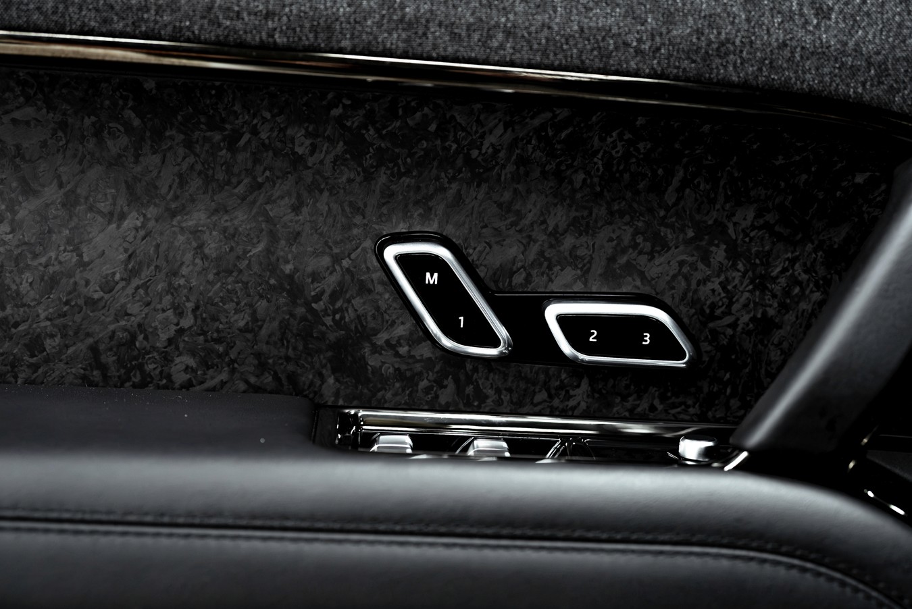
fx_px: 1267
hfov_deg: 39.6
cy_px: 304
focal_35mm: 50
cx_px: 456
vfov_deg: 27.0
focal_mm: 50
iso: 2000
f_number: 2.8
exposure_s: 1/320
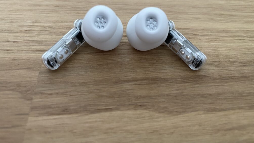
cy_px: 55
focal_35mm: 29
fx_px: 195
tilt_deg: -48.0
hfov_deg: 66.1
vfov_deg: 40.0
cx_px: 125
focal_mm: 4.2
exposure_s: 1/60
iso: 250
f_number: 1.6
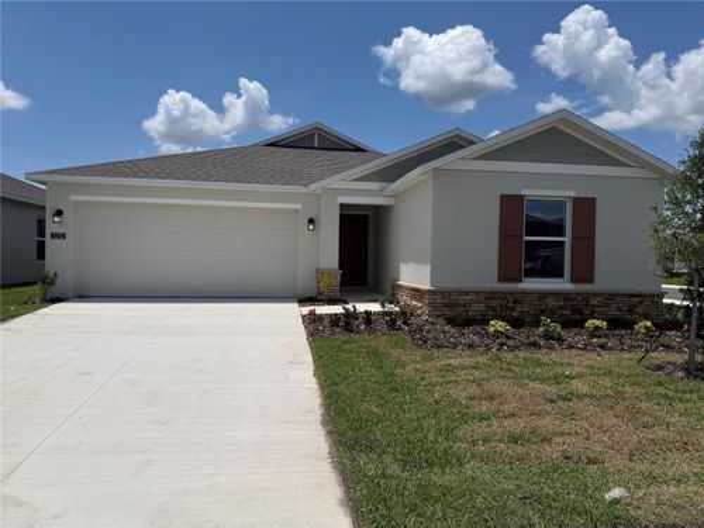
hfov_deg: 71.6
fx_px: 488
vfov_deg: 56.8
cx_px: 352
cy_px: 264
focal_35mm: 24
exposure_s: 1/11905
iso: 80
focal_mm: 6.76
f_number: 1.78
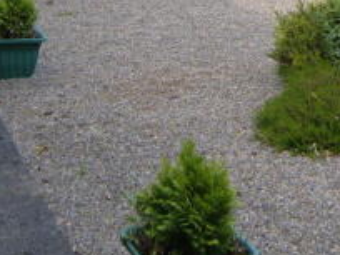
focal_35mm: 100
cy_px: -91
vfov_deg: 14.1
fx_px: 982
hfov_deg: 19.5
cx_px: 268
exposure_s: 1/350
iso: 80
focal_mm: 7.4
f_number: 2.8
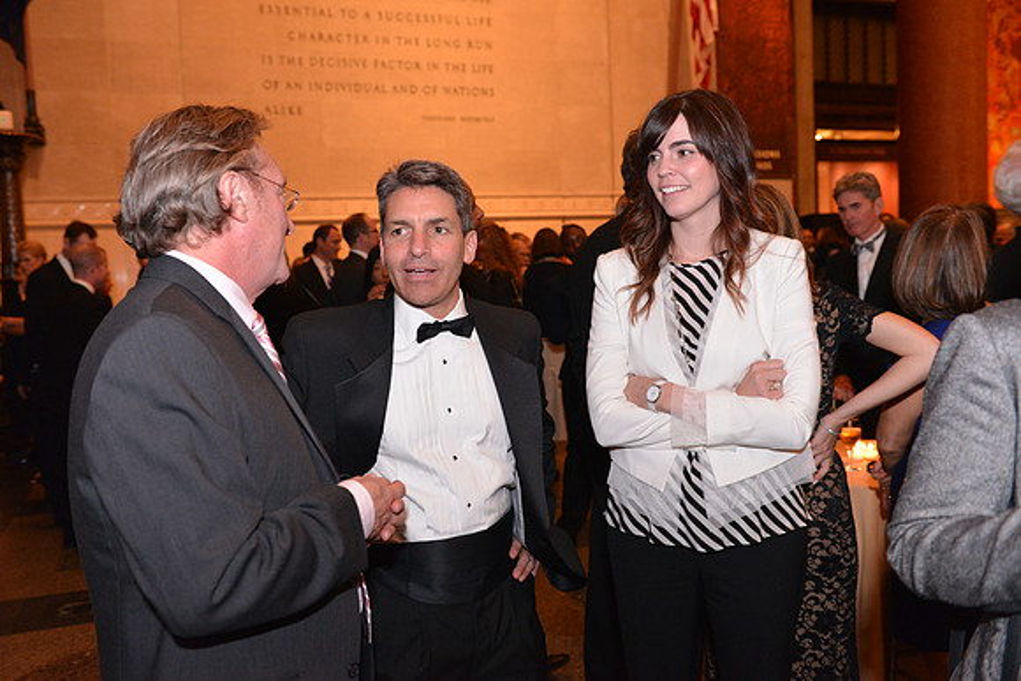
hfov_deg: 58.7
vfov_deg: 41.1
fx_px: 908
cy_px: 340
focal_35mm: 32
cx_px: 510
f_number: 3.5
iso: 3200
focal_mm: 32
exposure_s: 1/60
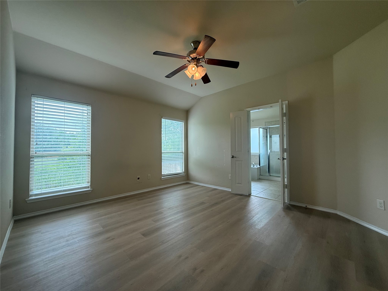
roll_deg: -0.4
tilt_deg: +1.5
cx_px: 194
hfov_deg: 102.1
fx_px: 157
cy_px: 146
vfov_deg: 85.7
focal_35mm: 14
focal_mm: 2.22
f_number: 2.2
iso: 100
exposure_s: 1/120
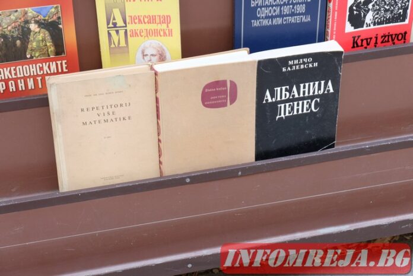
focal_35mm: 75
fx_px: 861
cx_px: 206
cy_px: 138
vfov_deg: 18.2
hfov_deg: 27.0
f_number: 5.6
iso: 400
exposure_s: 1/125
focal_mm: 50
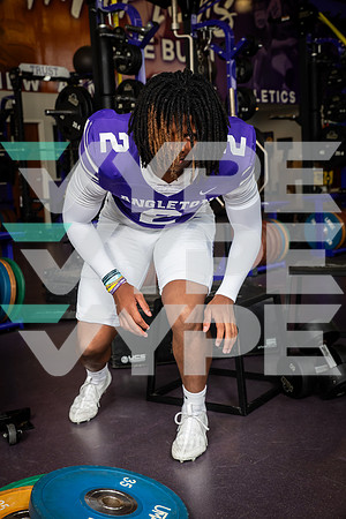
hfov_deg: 26.0
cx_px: 173
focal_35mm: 52
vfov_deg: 38.2
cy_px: 260
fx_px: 750
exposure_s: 1/250
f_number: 7.1
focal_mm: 52
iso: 800
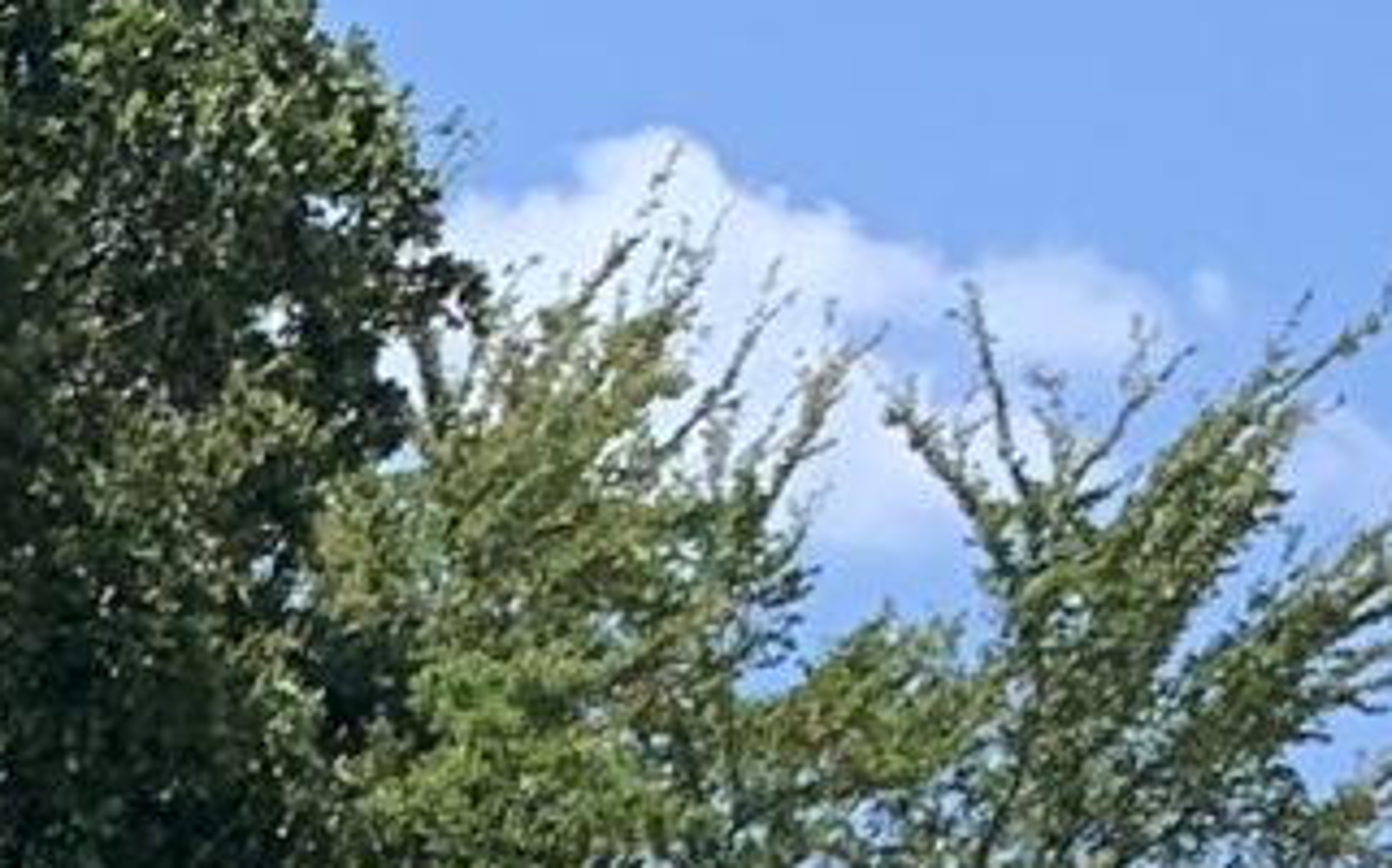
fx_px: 8339
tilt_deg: -6.5
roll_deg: -1.7
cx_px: -1301
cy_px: 3633
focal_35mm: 220
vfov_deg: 5.2
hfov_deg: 9.0
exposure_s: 1/2755
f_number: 1.8
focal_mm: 4.25
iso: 25
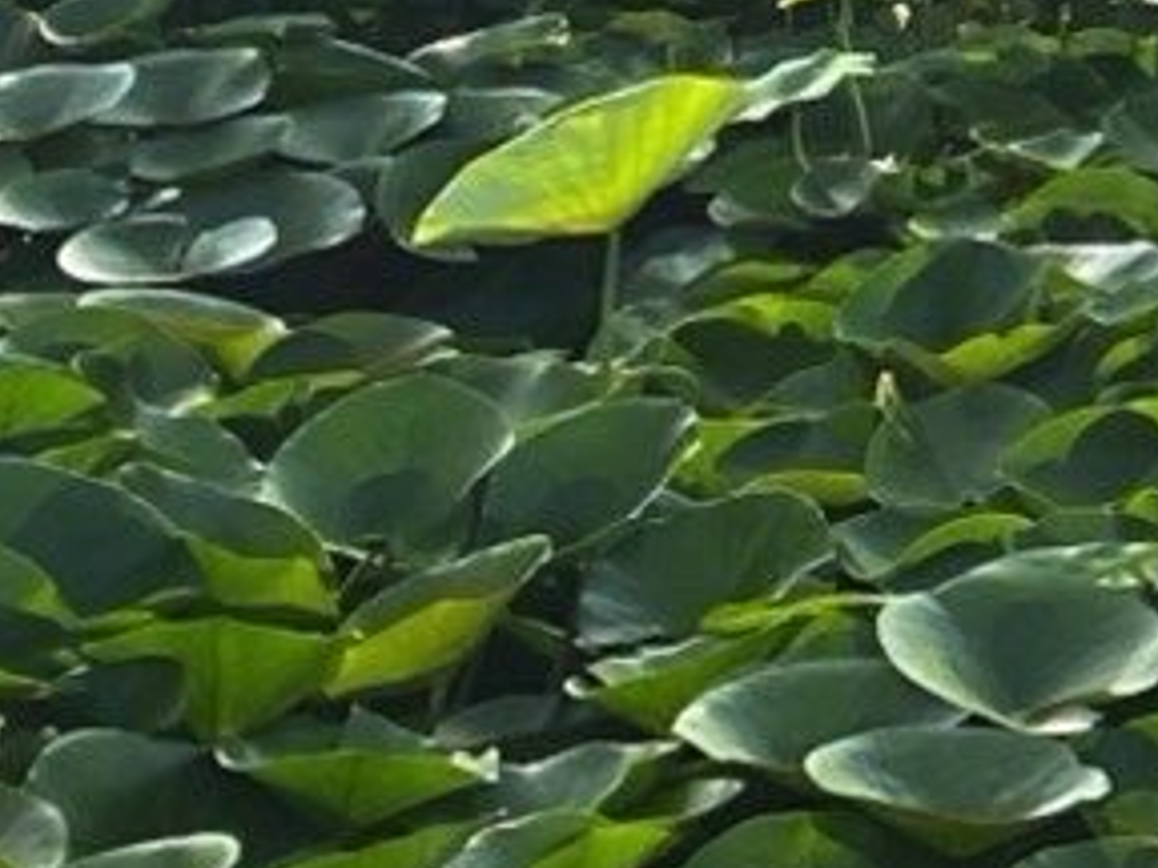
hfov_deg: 8.2
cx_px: 3985
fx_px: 6189
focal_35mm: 185
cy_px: -1069
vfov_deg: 7.6
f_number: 1.8
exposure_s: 1/1053
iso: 32
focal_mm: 4.25
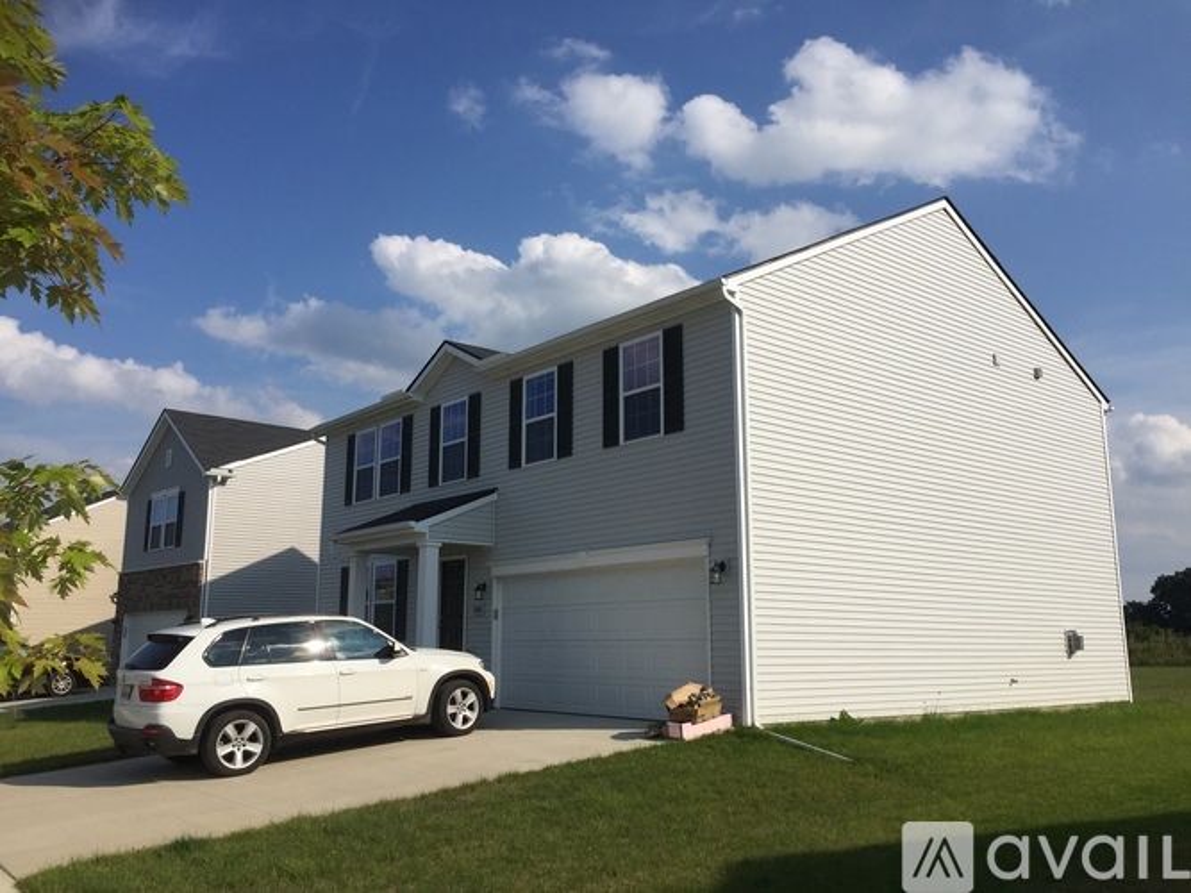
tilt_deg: +11.4
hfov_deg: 61.7
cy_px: 446
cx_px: 596
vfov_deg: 48.2
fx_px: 998
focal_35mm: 29
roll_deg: -0.3
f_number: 2.2
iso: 32
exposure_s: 1/3968
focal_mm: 4.15
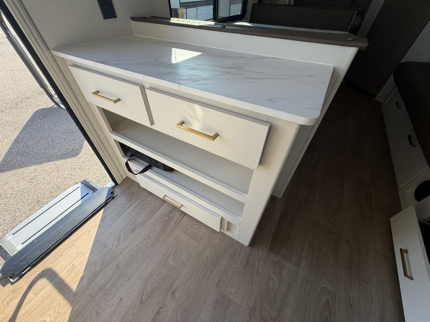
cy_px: 161
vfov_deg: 85.7
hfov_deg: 102.1
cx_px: 215
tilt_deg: -44.7
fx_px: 174
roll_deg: -0.8
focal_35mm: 14
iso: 40
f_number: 2.2
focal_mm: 2.22
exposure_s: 1/218
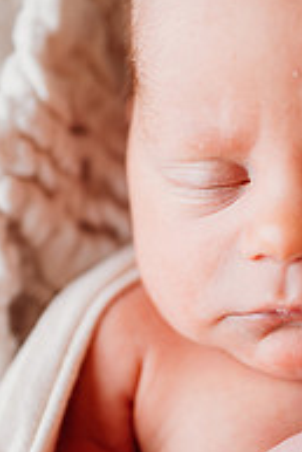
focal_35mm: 72
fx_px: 904
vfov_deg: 28.1
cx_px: 297
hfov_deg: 18.5
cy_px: 235
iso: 80
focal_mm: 24
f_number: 2.2
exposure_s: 1/200
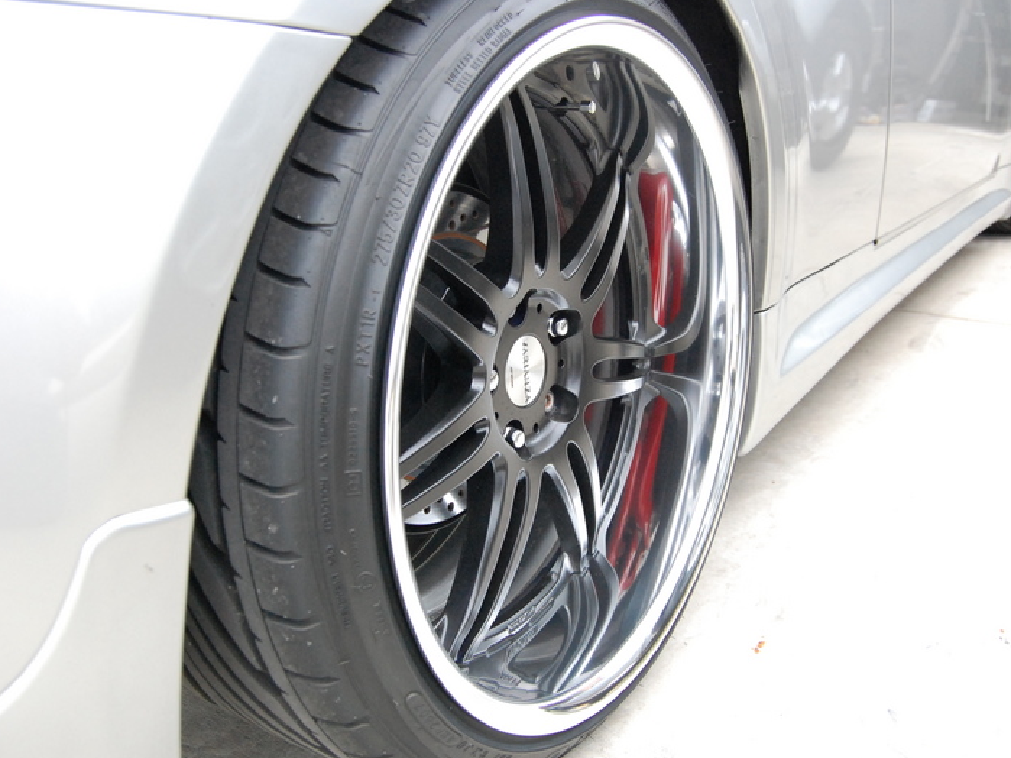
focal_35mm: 33
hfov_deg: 55.3
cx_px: 539
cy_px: 378
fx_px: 964
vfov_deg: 42.9
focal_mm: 20
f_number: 5.6
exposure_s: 1/400
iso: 1600
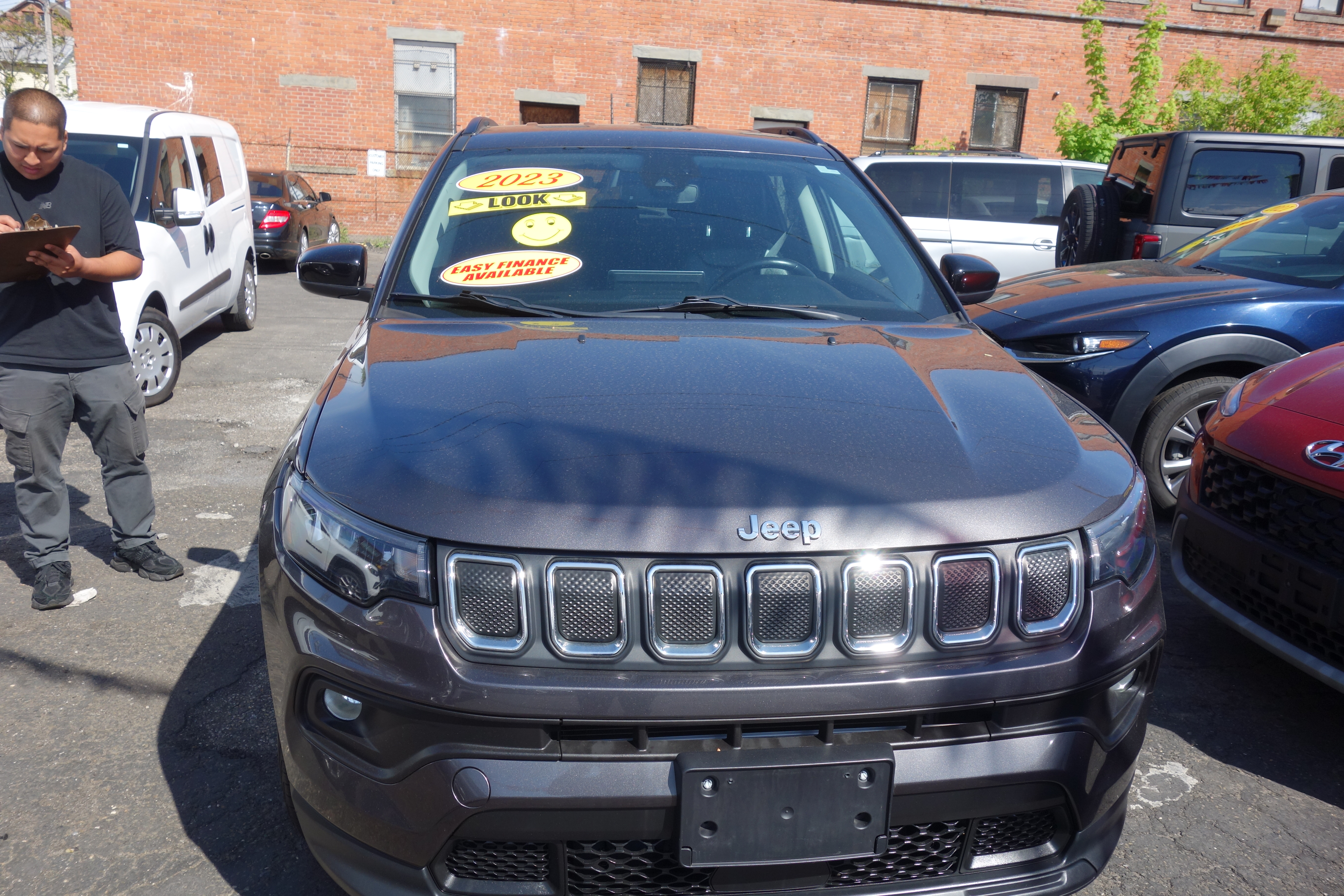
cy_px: 448
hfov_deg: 65.5
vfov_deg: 46.4
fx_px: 1045
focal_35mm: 28
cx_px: 672
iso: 125
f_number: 5.6
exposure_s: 1/320
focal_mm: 10.4
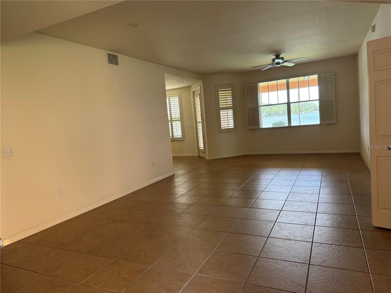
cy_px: 146
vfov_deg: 56.8
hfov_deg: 71.6
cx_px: 196
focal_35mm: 24
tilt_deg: -5.5
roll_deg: +5.1
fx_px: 271
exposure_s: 1/121
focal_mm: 6.76
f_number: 1.78
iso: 160
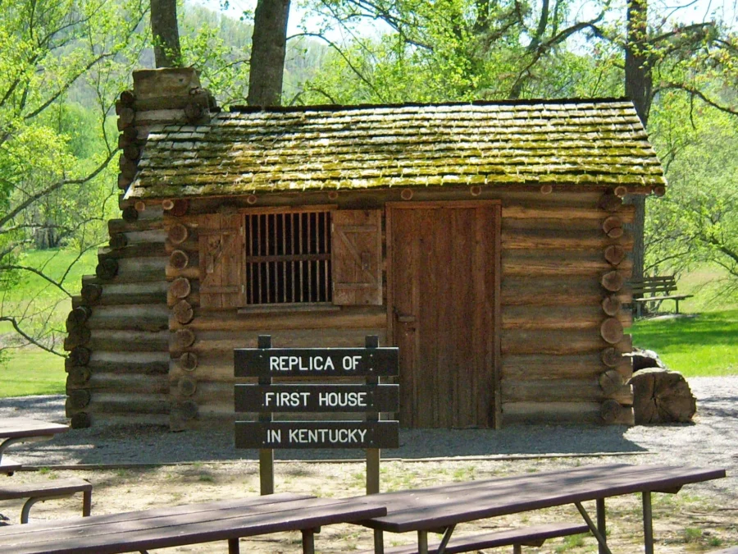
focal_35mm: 36
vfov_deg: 39.7
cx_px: 369
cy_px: 277
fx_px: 768
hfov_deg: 51.4
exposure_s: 1/800
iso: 80
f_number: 2.8
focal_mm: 7.5
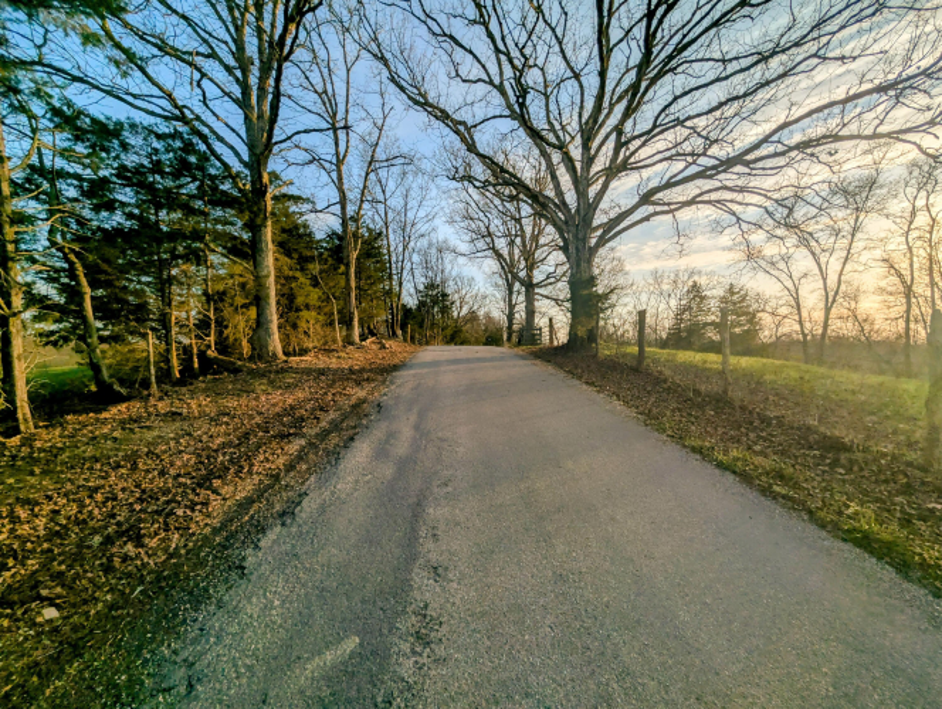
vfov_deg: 94.6
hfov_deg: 110.5
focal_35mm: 12
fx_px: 327
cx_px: 471
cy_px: 354
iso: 60
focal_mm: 2.02
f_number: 1.7
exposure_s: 1/5780
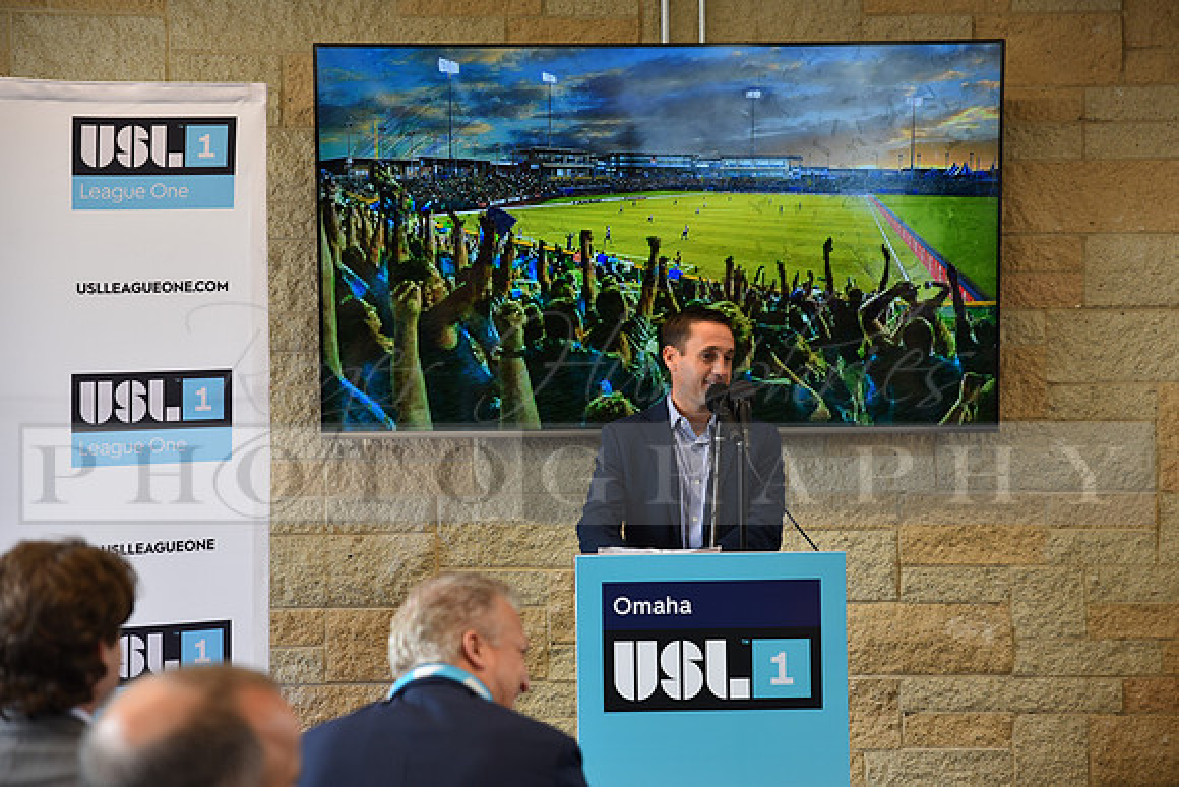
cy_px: 394
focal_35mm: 70
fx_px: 2293
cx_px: 590
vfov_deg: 19.5
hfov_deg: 28.8
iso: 400
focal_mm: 70
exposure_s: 1/60
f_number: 3
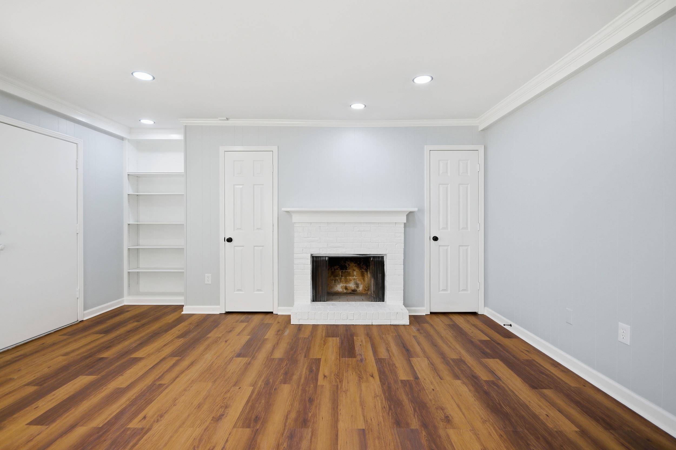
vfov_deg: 73.7
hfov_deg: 96.8
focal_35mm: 16
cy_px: 225
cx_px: 338
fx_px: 300
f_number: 8
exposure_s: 1/160
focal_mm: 11
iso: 320
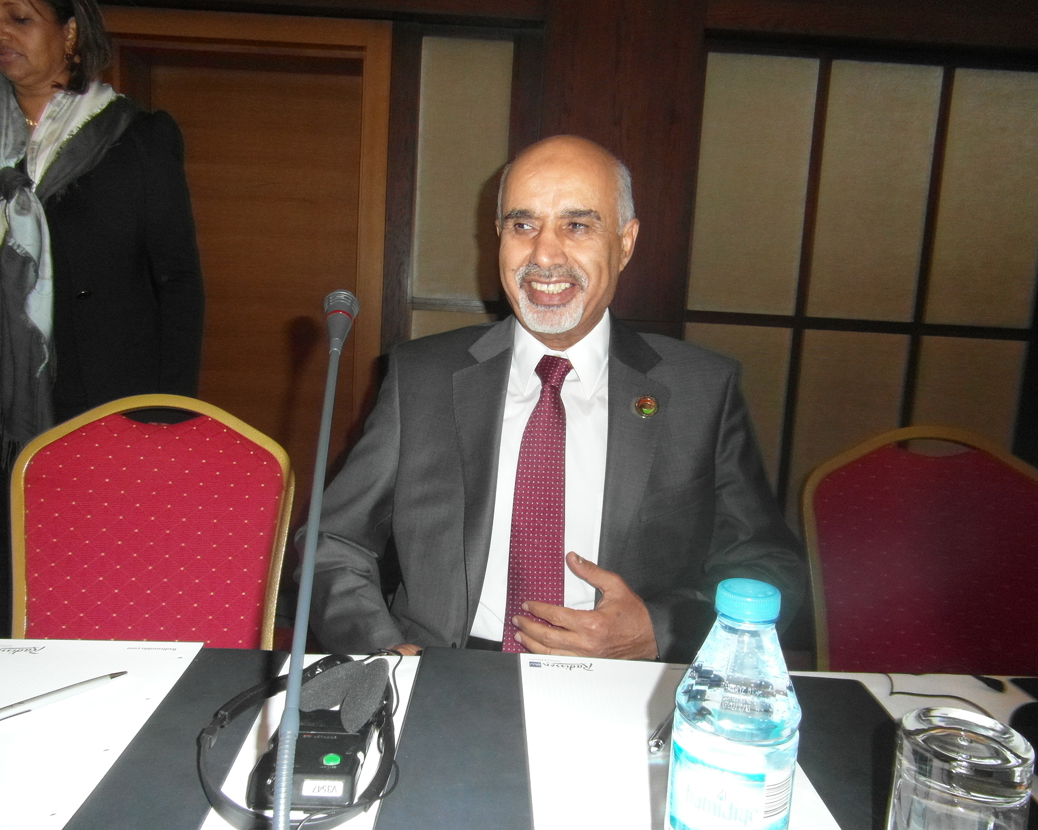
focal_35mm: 26
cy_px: 414
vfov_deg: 54.9
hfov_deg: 66.0
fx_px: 799
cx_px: 506
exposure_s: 1/30
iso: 200
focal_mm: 4
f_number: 3.2
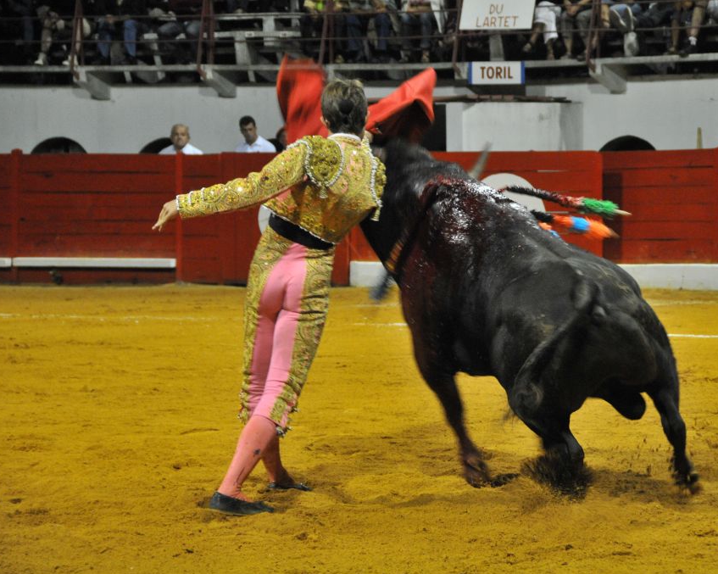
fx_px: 3432
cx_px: 423
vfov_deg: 9.6
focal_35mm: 162
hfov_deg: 11.9
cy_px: 287
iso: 1600
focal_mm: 95
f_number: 5.3
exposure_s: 1/90
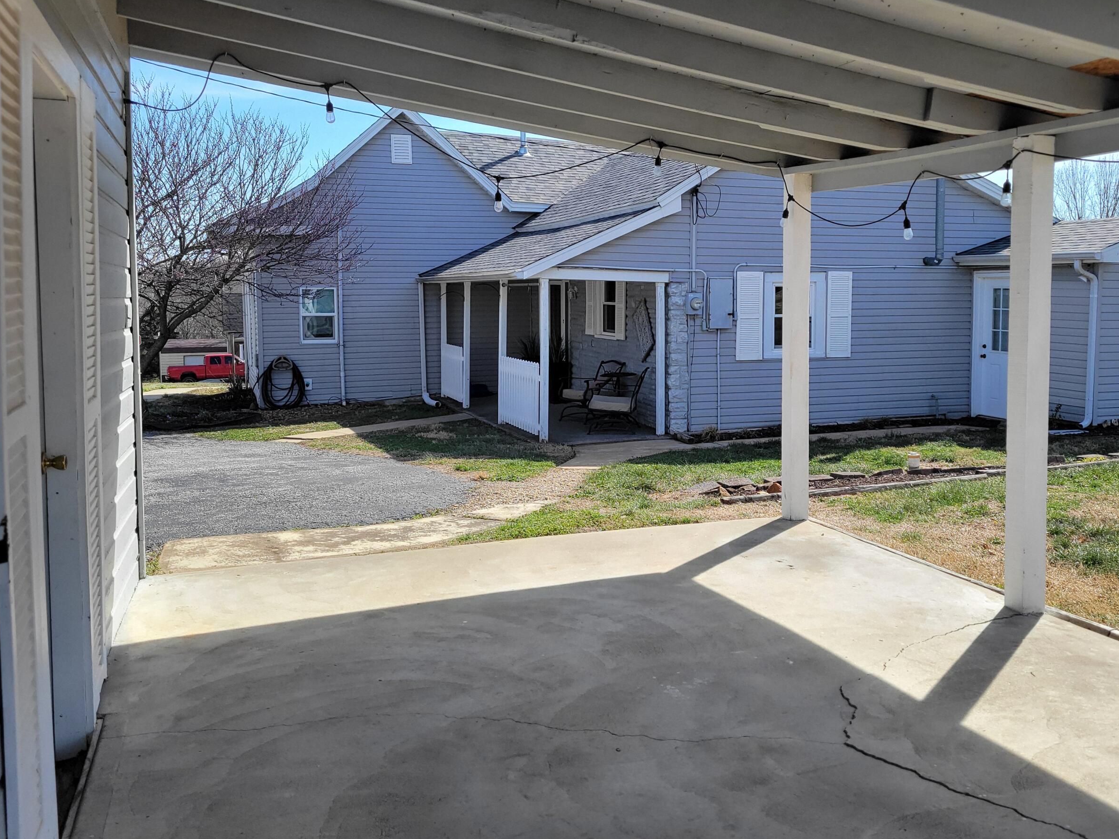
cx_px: 659
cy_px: 369
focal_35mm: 33
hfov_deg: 55.0
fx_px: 1067
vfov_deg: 42.9
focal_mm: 5.4
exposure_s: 1/1449
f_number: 1.8
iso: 40
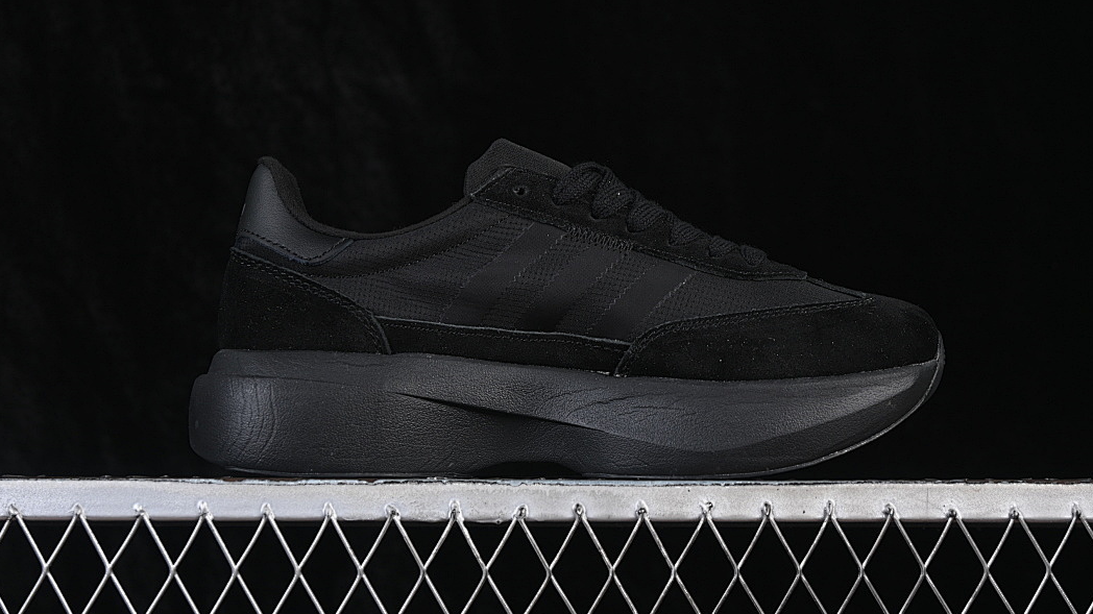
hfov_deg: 26.2
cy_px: 246
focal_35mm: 81
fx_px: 2347
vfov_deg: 14.9
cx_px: 559
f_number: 6.3
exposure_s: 1/60
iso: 160
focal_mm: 50
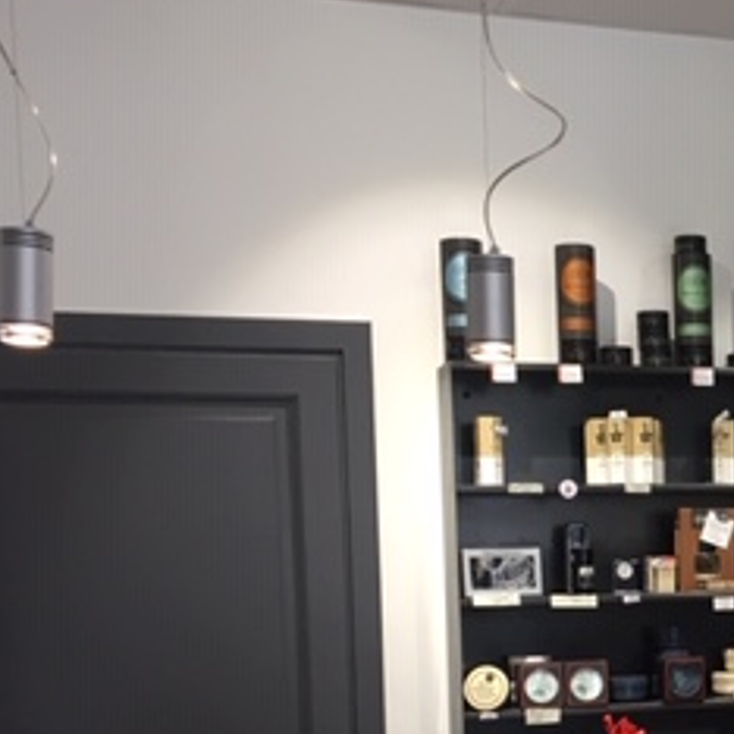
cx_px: 778
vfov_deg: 24.0
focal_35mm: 70
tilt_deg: -1.6
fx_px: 1679
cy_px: 656
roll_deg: +1.5
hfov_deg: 23.4
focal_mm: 4.15
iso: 64
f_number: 2.2
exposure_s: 1/33
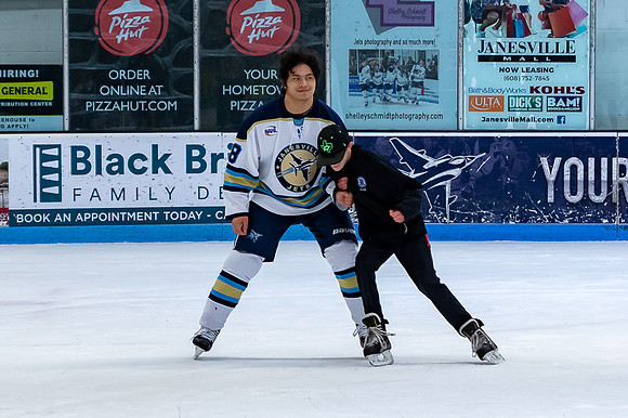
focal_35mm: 246
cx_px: 324
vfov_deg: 5.6
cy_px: 170
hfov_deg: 8.4
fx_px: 4291
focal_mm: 70
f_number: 4
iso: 400
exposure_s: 1/250
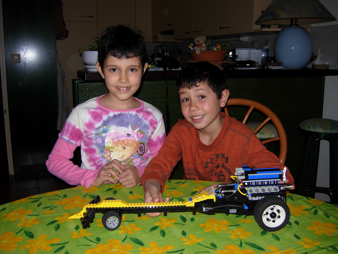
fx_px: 352
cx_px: 169
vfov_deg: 39.7
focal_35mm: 36
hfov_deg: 51.4
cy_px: 127
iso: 50
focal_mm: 7.5
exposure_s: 1/45.2
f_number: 2.7
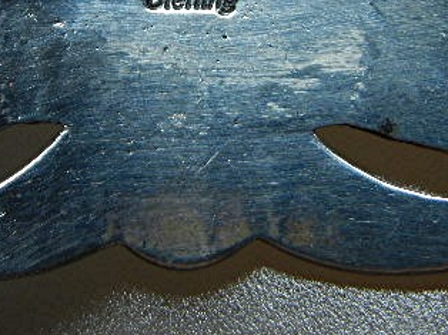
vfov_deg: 13.7
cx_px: 187
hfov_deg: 18.5
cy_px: -3
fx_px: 1371
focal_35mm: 106
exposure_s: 1/110
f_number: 3.9
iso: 160
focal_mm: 9.3
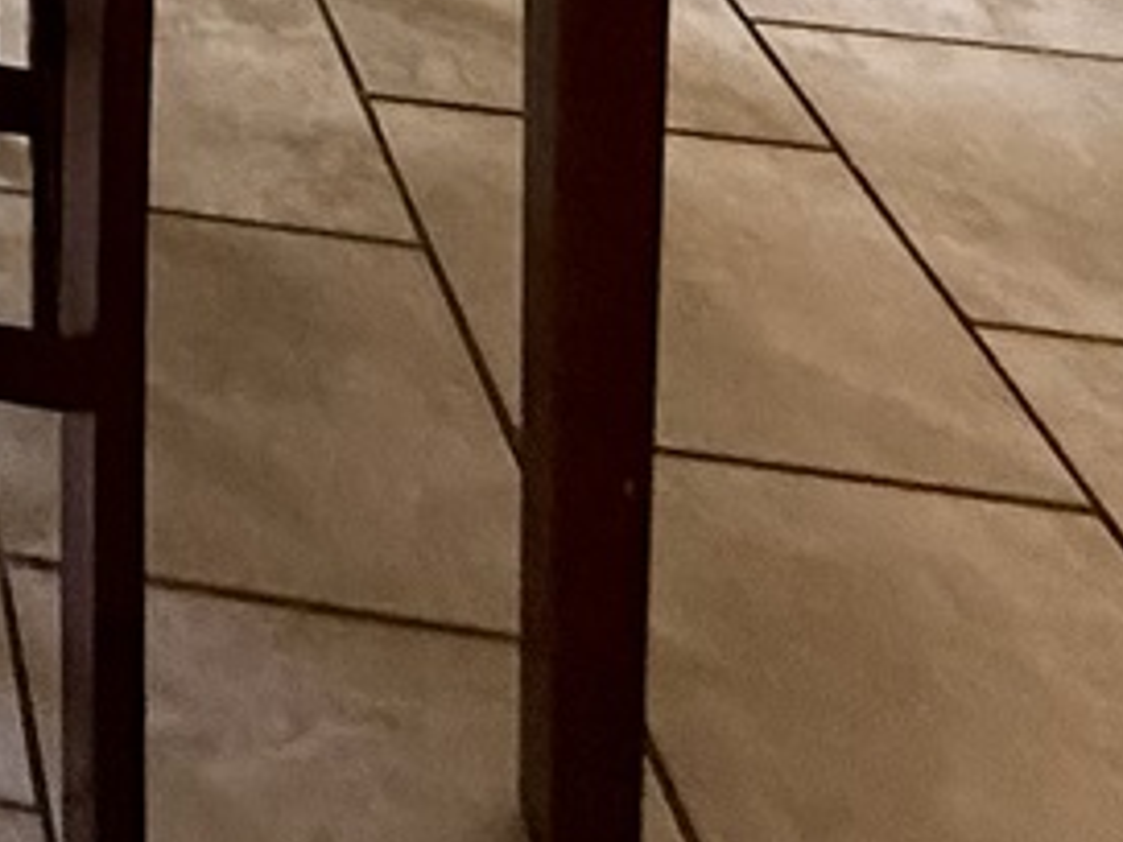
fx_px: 2401
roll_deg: +0.5
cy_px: -1304
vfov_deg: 13.3
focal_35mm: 74
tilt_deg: -4.4
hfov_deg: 19.9
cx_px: -846
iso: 500
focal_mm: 2.22
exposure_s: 1/60
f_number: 2.2
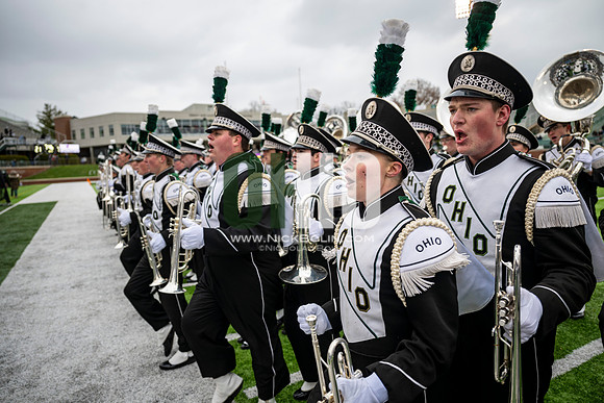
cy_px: 202
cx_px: 302
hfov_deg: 73.7
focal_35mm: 24
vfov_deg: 53.2
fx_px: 403
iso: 100
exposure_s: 1/500
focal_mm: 24
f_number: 2.8
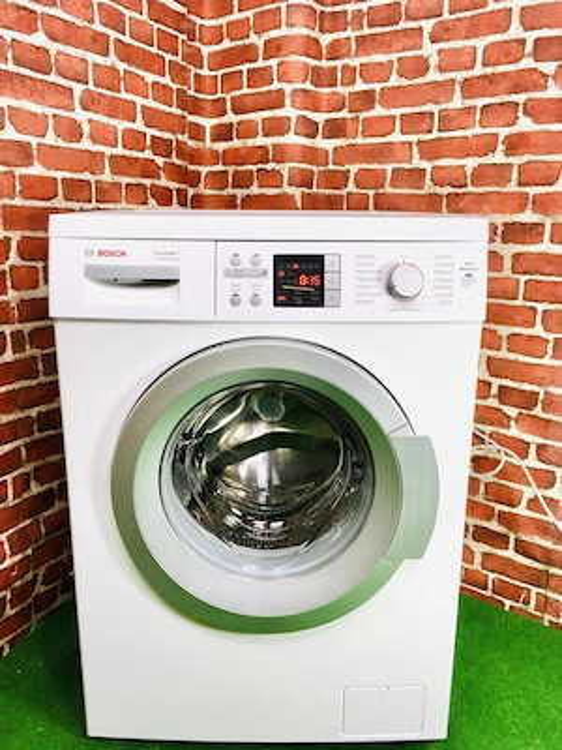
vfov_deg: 61.7
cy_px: 375
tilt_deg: -16.6
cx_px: 281
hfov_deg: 48.2
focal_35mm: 29
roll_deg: +0.5
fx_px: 628
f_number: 2.2
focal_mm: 4.15
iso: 40
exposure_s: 1/100
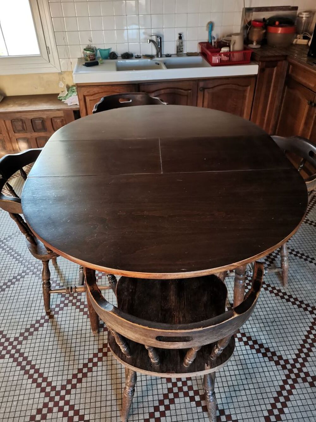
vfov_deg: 67.3
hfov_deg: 53.1
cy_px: 211
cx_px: 158
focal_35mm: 26
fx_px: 316
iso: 400
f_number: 1.8
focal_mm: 4.75
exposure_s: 1/50
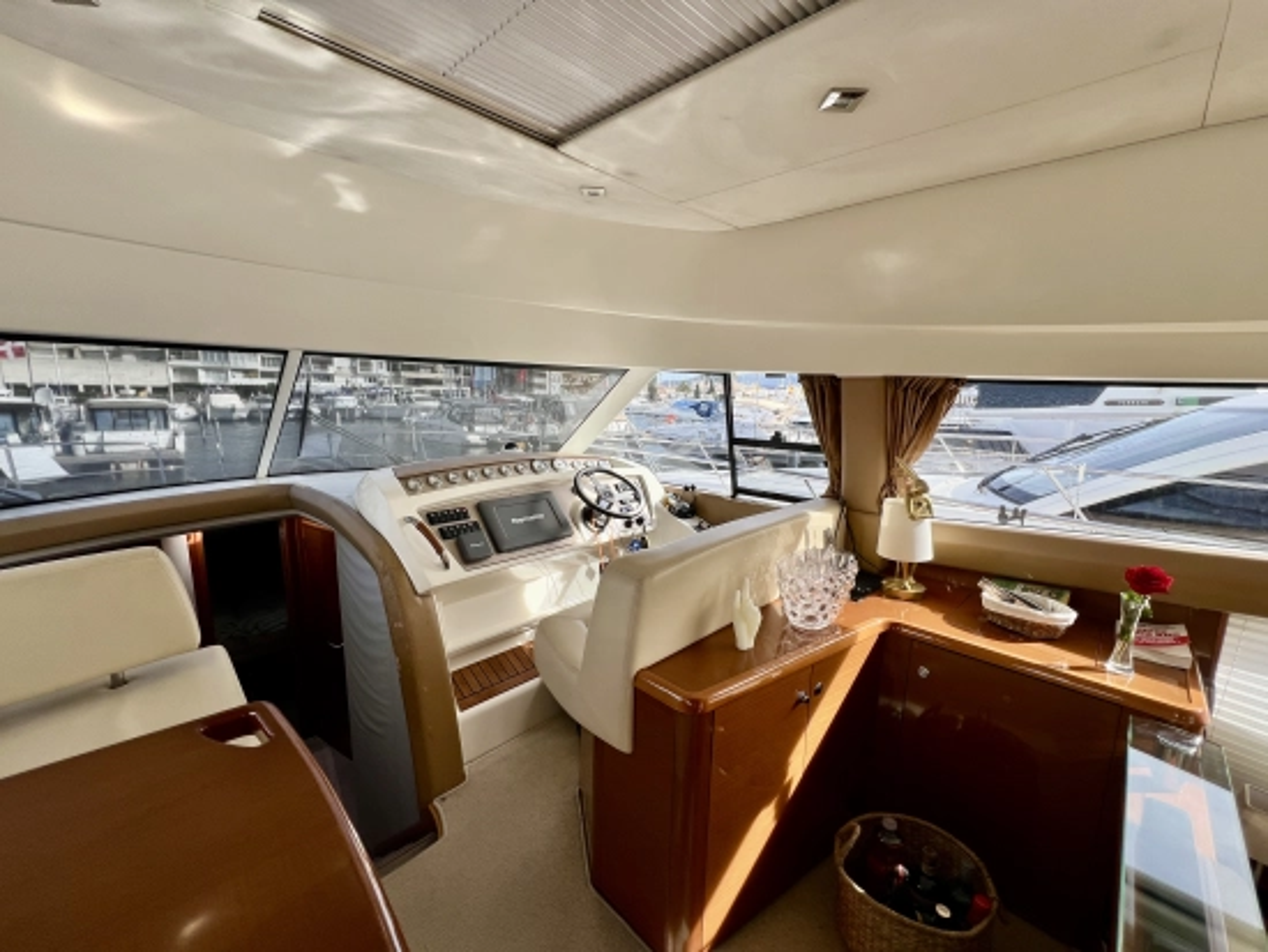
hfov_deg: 106.2
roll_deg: -0.7
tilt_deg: -8.7
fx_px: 476
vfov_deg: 90.0
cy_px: 476
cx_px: 634
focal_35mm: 13
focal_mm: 1.57
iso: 32
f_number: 1.8
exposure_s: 1/261
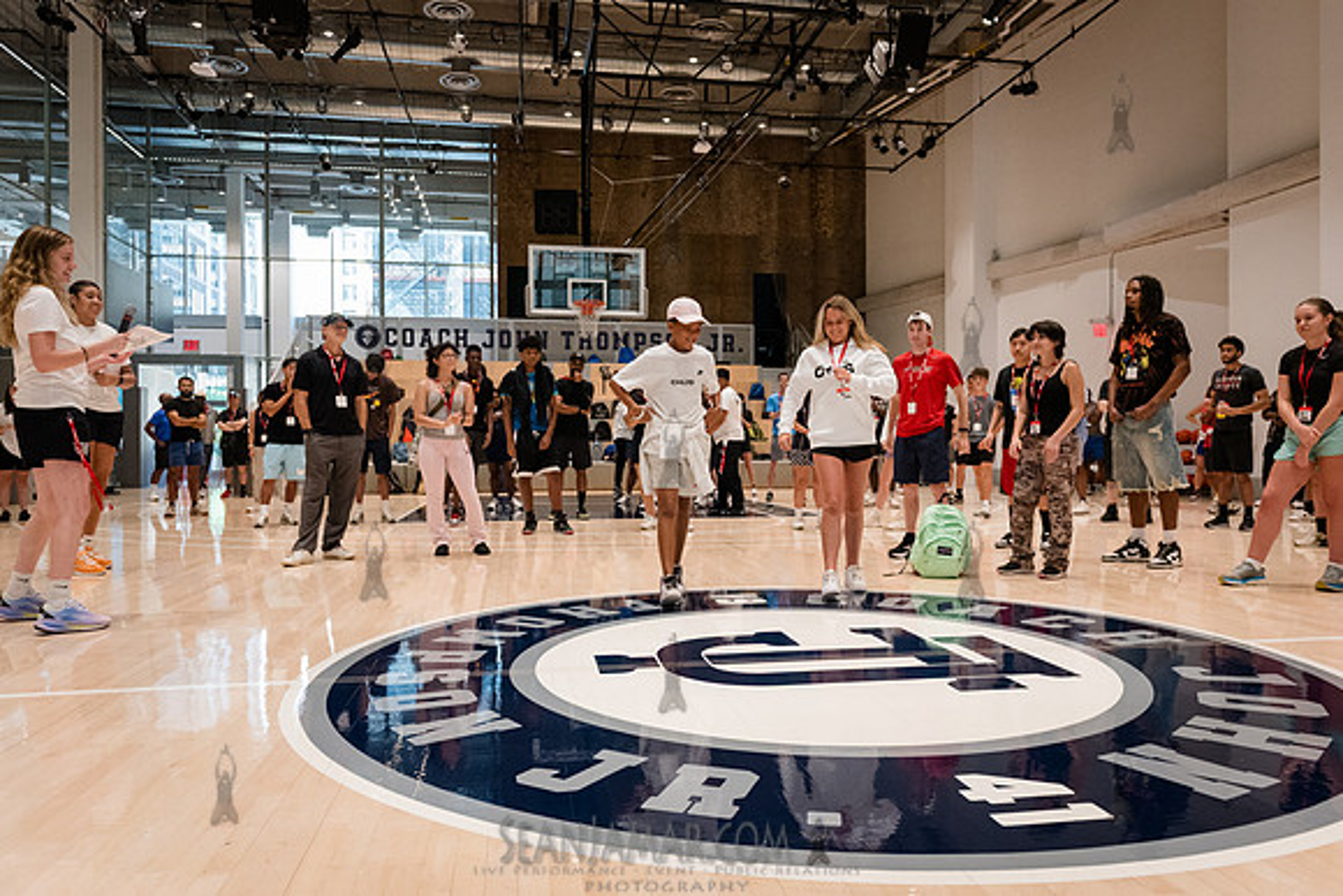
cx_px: 689
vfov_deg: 51.1
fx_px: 937
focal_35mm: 25
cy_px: 449
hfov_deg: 71.3
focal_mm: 24
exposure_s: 1/400
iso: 5000
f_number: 4
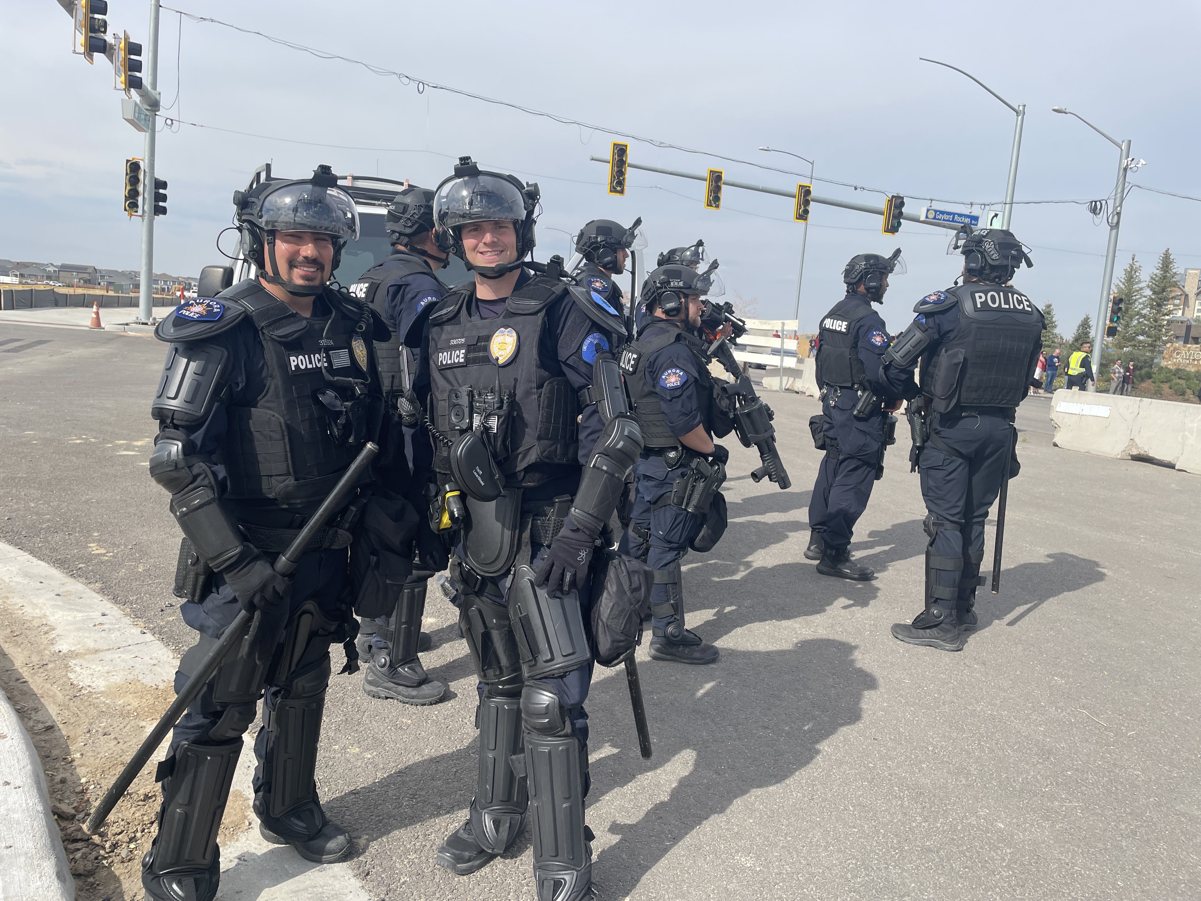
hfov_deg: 67.3
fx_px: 902
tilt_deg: -6.9
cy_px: 450
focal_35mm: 26
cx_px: 600
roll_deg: -5.1
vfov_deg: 53.1
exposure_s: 1/2747
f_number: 1.6
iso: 32
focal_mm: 4.2
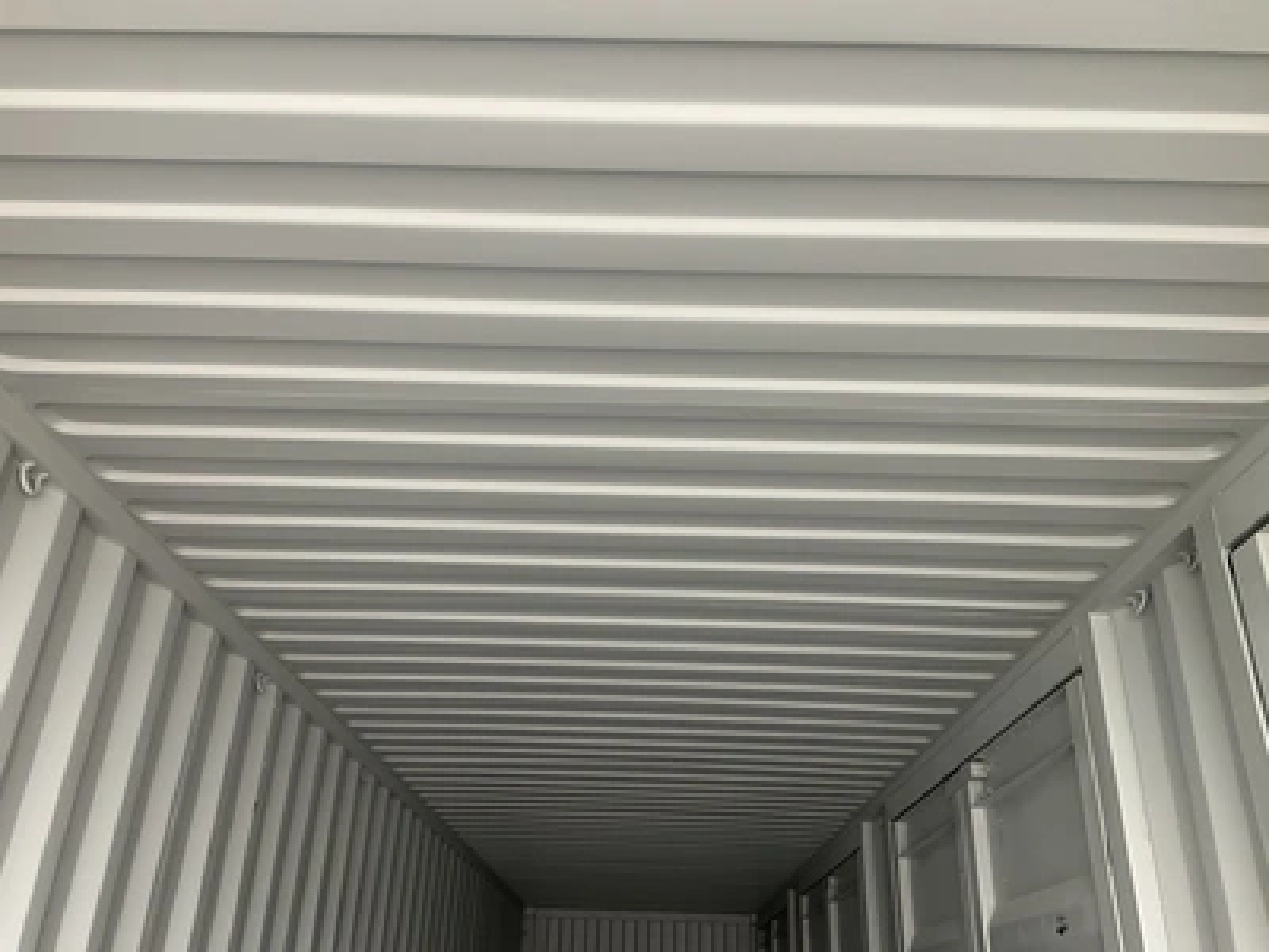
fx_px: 1063
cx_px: 634
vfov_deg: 48.2
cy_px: 476
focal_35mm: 29
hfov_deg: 61.7
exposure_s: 1/63
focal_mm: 3
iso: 64
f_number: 1.8
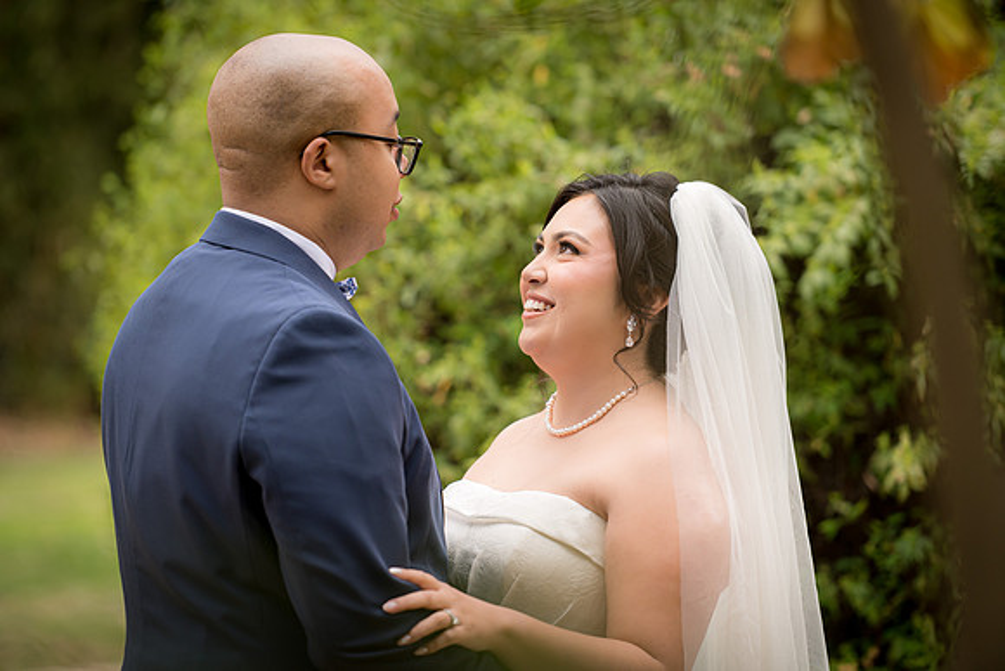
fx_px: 4468
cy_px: 336
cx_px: 502
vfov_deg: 8.6
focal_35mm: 160
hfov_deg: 12.8
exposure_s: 1/250
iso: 640
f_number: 2.8
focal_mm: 160
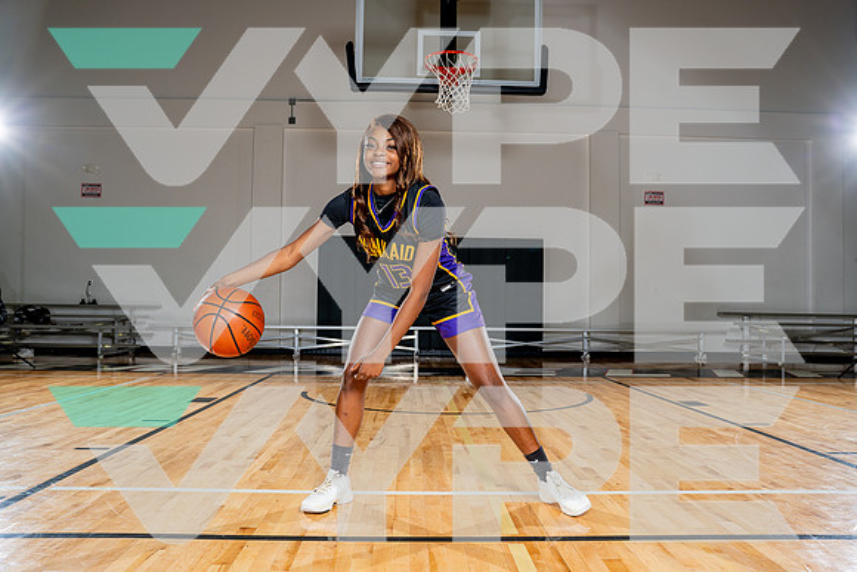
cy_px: 286
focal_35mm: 30
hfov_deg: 61.9
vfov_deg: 43.6
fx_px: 714
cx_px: 428
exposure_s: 1/250
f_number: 5.6
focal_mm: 30
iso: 200
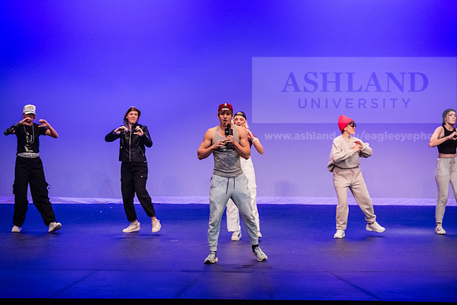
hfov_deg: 16.4
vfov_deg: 11.0
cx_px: 228
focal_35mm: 125
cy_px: 152
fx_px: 1587
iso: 4000
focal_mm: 125
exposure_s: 1/320
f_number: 3.2
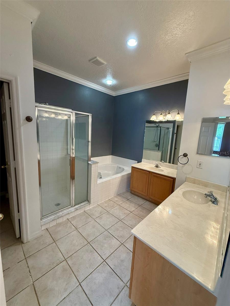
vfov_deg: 102.1
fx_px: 124
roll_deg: -3.3
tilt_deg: -7.3
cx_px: 115
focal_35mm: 14
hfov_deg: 85.7
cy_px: 153
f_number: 2.2
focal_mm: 2.22
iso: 320
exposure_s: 1/120
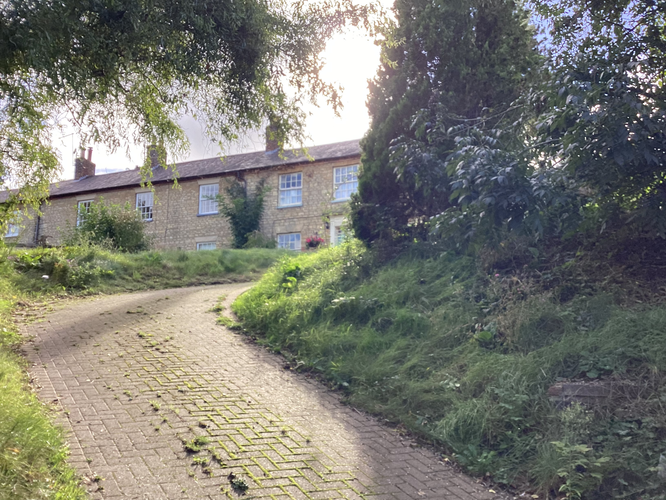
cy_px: 250
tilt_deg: +11.0
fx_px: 596
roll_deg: -2.5
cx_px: 333
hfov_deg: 58.4
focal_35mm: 31
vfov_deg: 45.4
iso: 25
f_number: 2.4
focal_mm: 3.3
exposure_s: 1/202
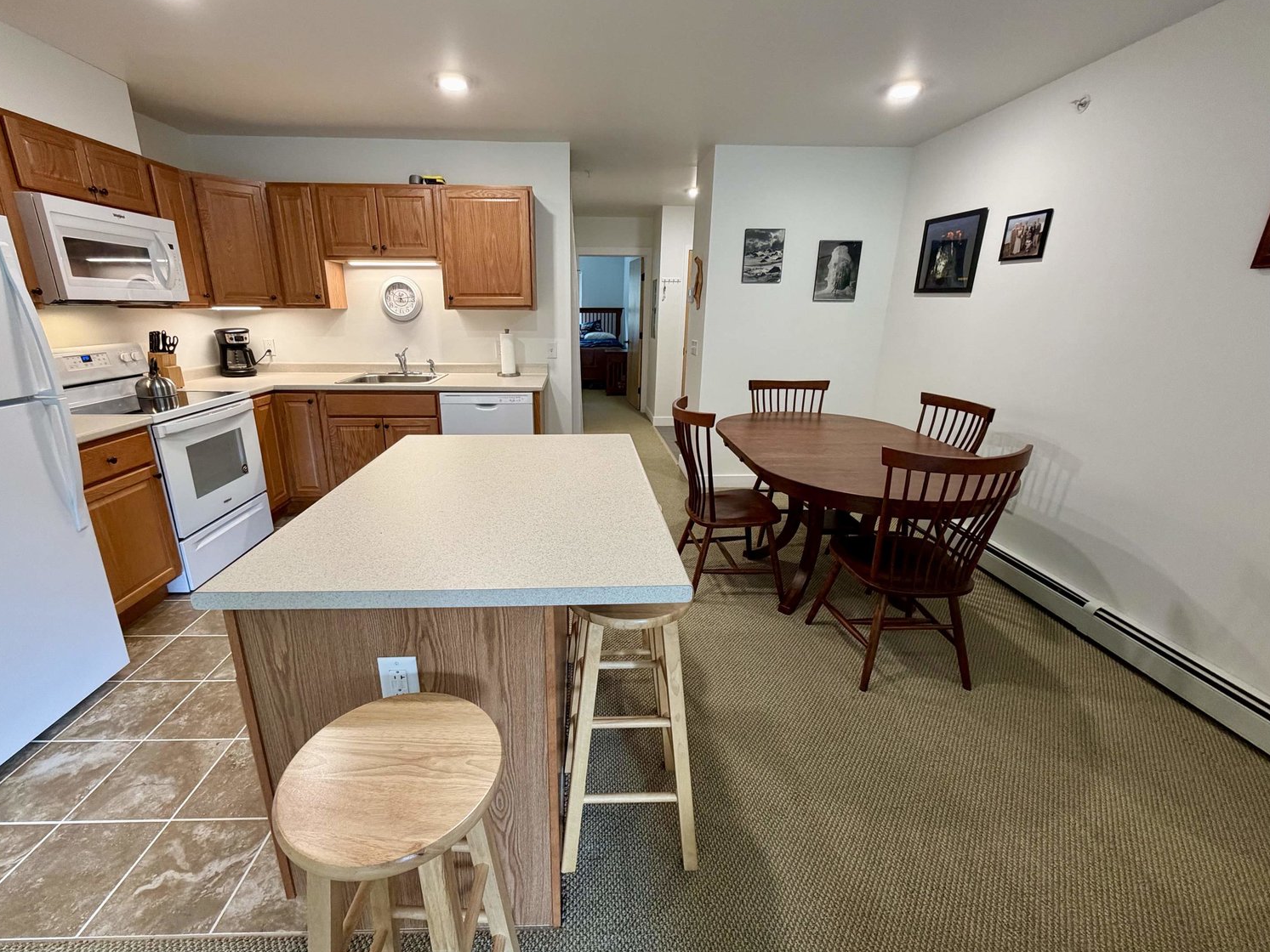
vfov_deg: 81.8
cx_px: 593
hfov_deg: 98.0
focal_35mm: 15
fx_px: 550
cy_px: 473
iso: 200
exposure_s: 1/60
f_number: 2.2
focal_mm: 2.22
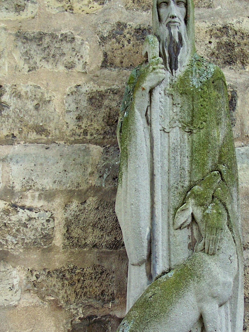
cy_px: 221
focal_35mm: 83
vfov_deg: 23.5
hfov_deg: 17.7
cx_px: 173
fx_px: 796
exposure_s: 1/90
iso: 80
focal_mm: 8.5
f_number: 3
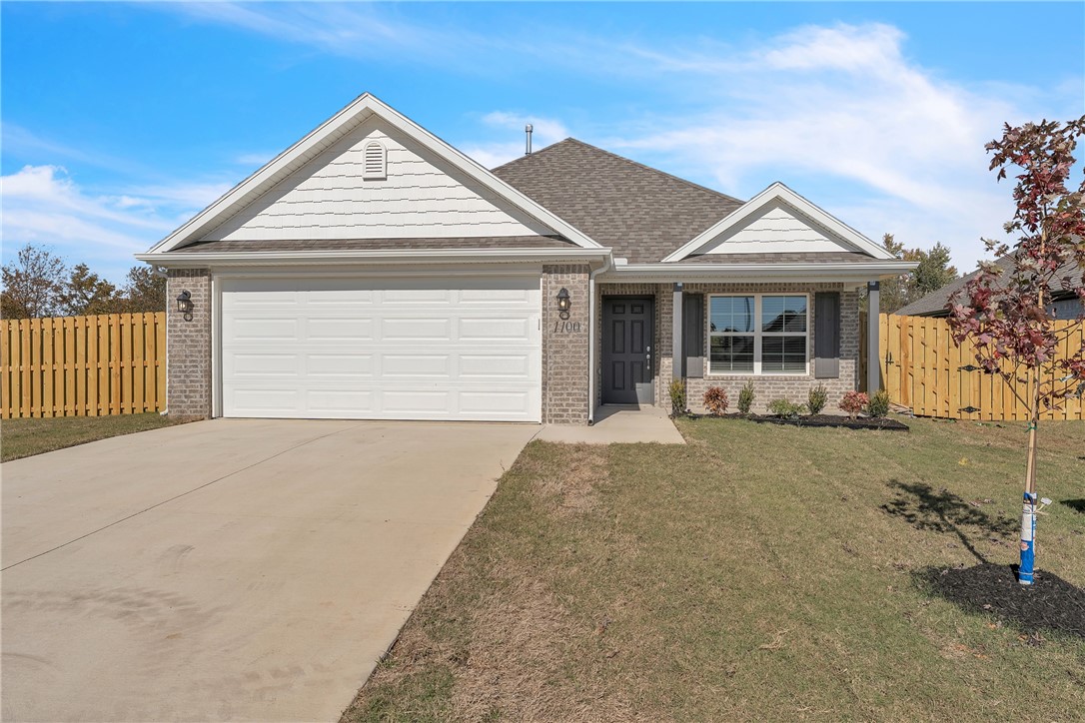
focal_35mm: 24
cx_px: 542
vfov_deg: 53.1
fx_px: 723
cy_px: 362
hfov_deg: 73.7
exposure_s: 1/1600
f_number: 9
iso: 250
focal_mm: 24
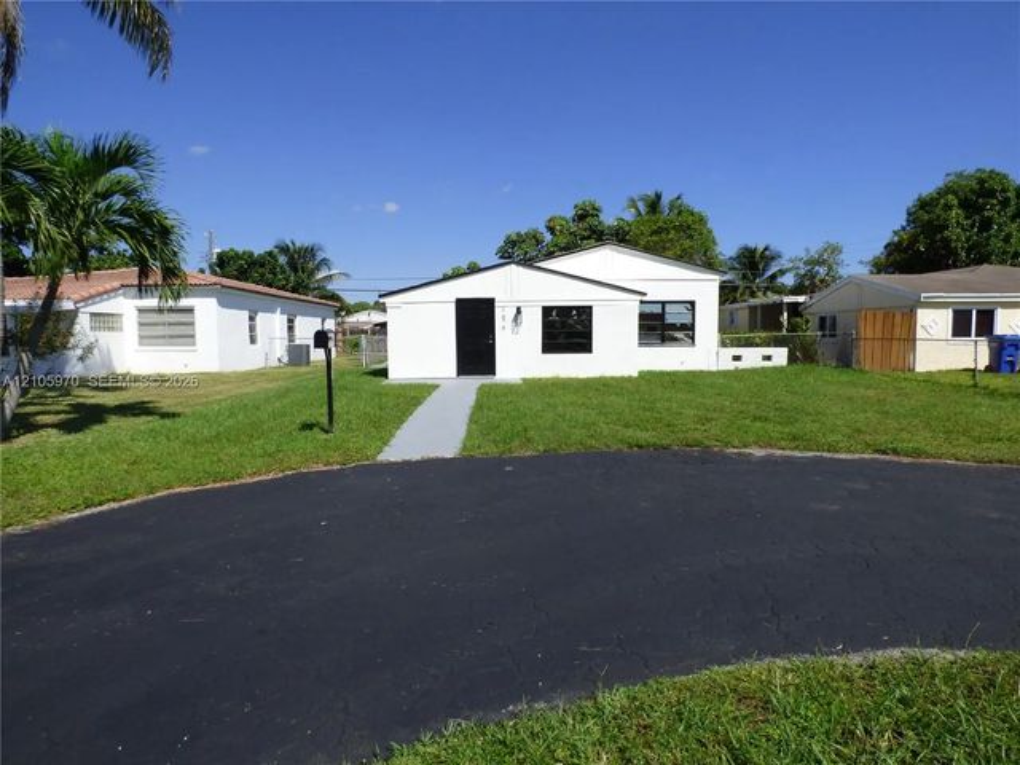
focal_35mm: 20
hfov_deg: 81.7
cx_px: 510
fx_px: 589
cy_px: 382
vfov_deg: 66.0
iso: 100
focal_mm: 3.58
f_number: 3.2
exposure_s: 1/2000
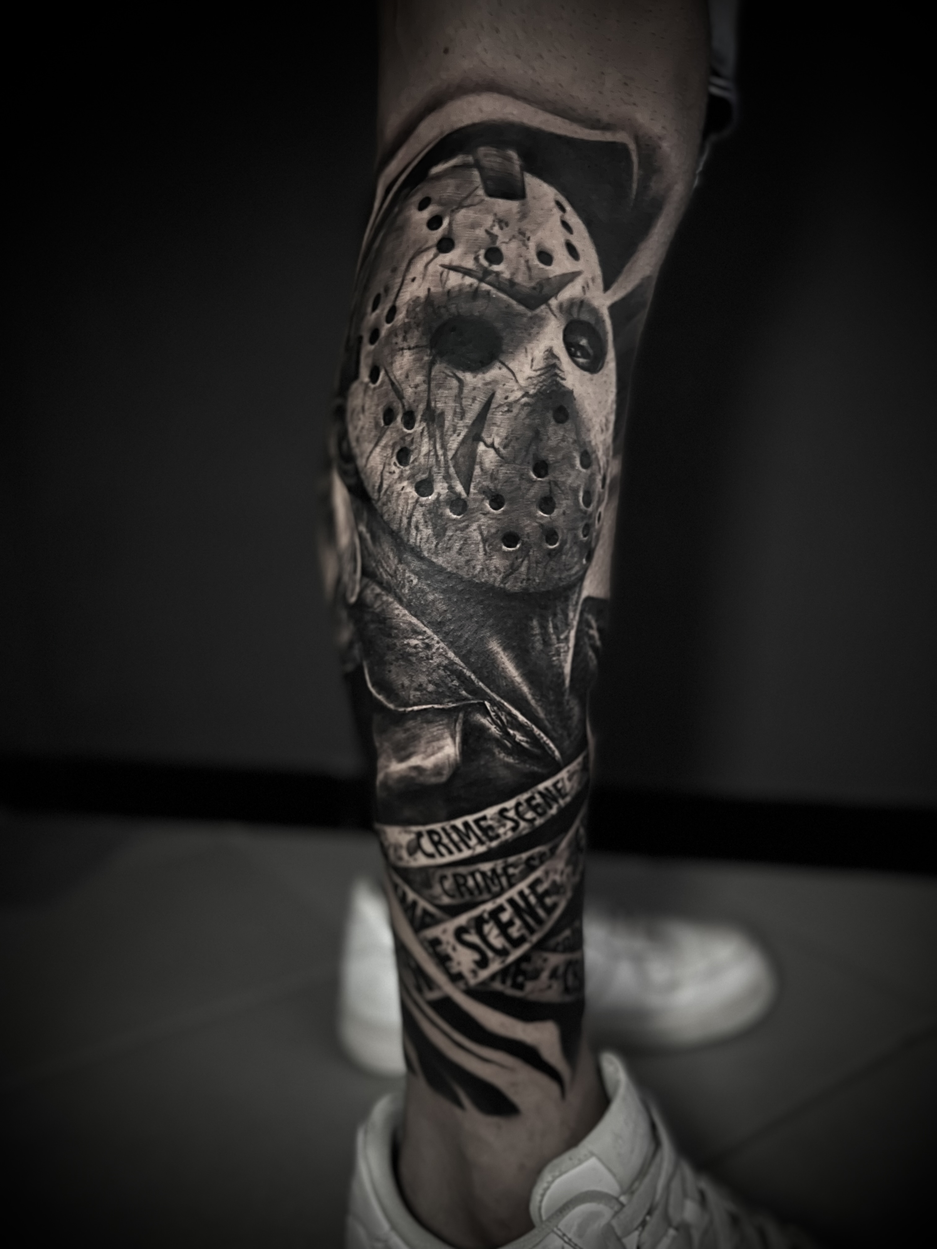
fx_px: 938
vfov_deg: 67.3
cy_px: 624
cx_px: 468
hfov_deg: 53.1
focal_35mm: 26
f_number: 1.5
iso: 2000
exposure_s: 1/25
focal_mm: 5.7
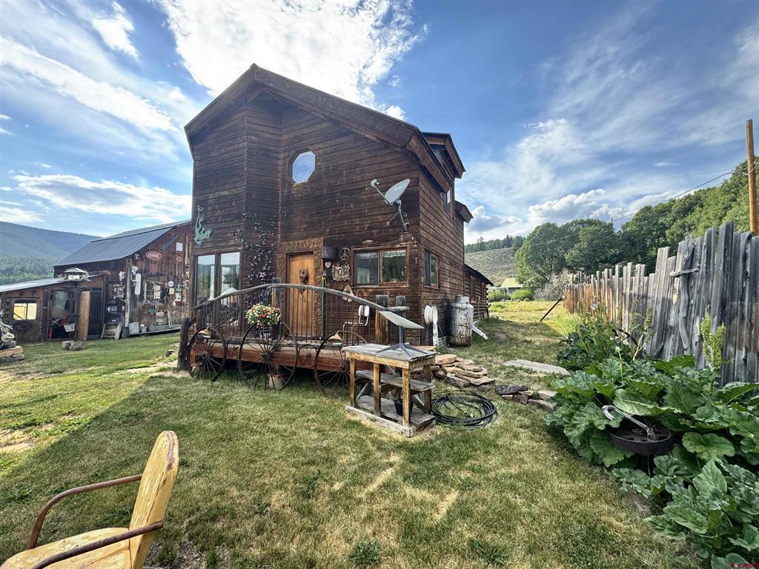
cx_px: 380
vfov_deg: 85.7
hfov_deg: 102.1
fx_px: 307
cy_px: 284
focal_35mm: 14
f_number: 2.2
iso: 40
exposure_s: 1/307
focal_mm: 2.22
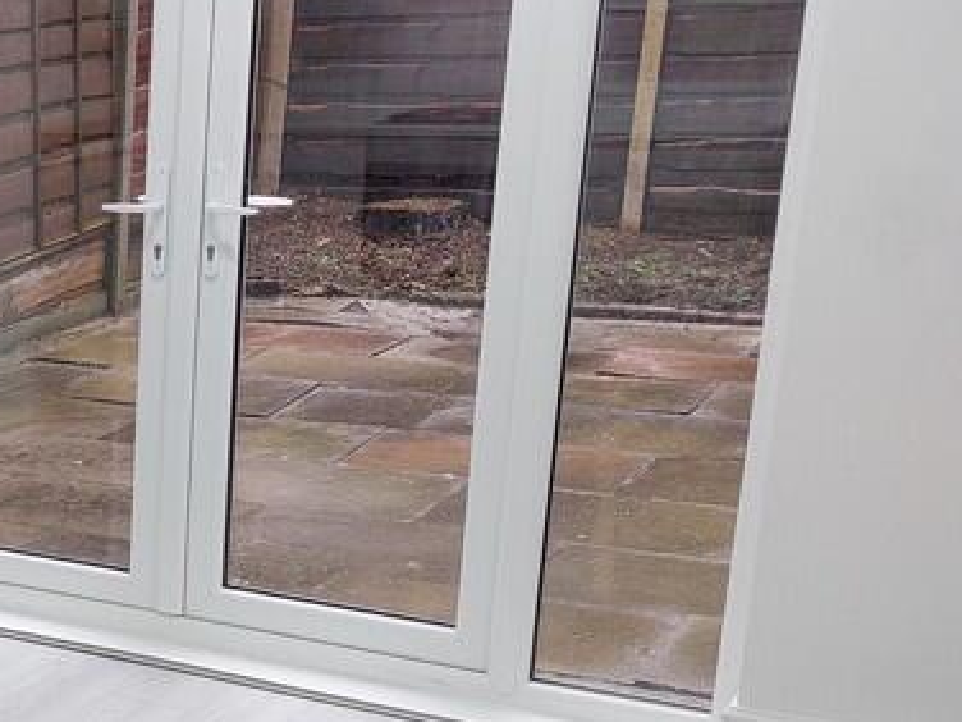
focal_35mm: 68
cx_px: -327
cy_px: 563
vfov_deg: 21.4
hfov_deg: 24.5
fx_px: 1890
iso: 64
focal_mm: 5.23
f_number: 1.8
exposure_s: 1/100
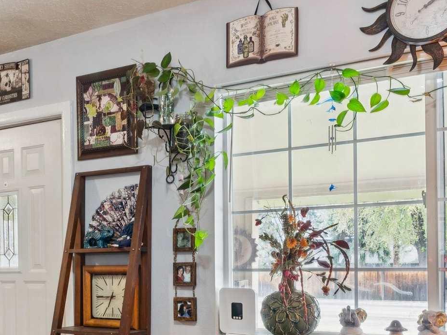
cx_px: 53
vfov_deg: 28.5
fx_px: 645
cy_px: 270
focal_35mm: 50
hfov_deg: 36.1
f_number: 13
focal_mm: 15.6
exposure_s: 1.3
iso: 400
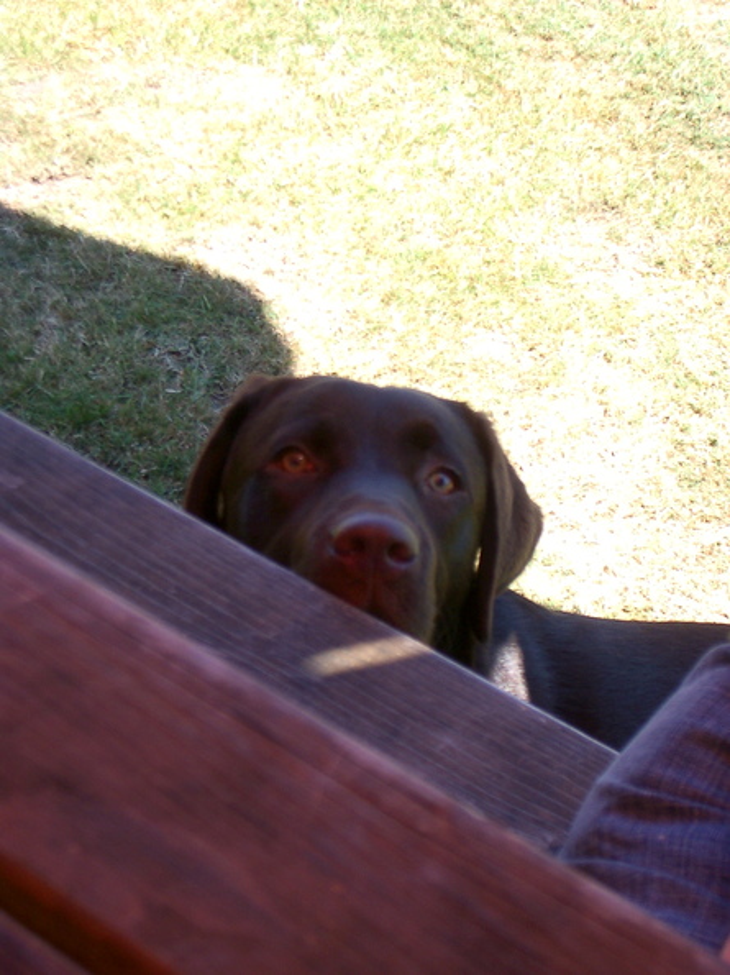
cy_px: 488
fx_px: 2476
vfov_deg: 22.3
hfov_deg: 16.8
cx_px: 365
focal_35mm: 88
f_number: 4.4
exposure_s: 1/125
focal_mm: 14.6
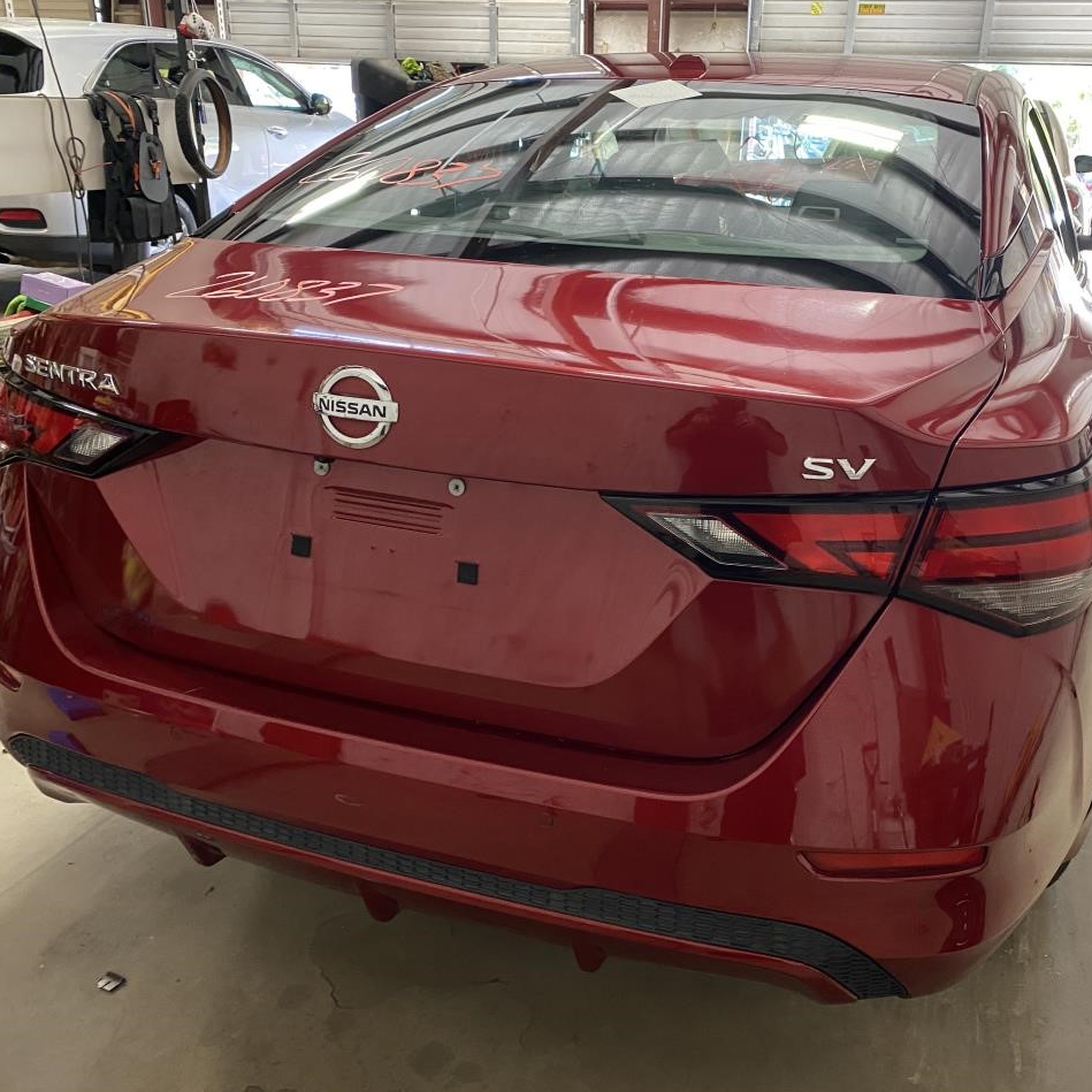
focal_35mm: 31
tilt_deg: -20.3
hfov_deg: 52.3
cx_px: 636
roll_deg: -1.5
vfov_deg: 52.5
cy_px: 549
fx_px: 1106
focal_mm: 4.25
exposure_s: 1/60
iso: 320
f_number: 1.8
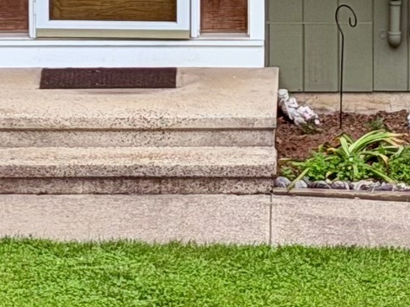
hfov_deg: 6.5
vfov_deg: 4.8
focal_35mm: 303
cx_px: 282
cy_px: -353
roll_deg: +0.3
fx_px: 3588
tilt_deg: -6.8
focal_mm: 6.76
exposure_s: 1/1203
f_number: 1.78
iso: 80
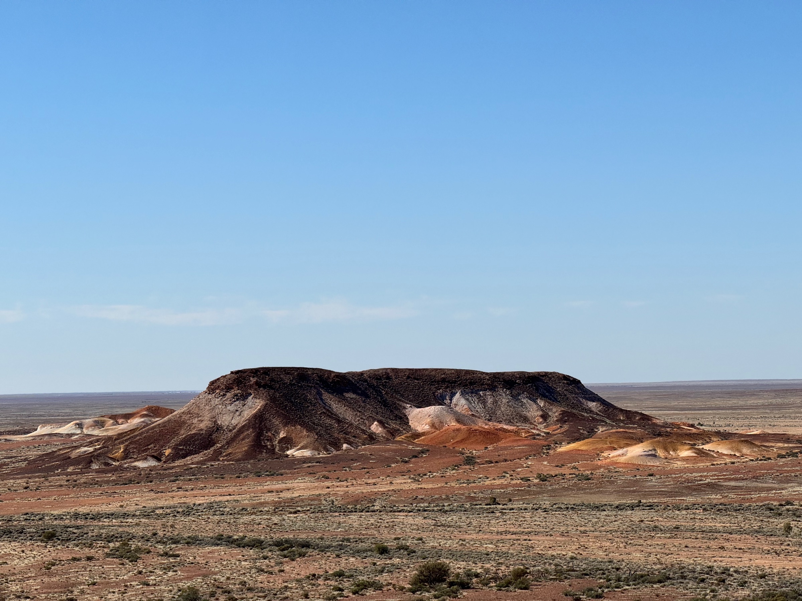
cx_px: 401
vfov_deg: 12.3
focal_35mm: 120
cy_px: 300
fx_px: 2780
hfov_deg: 16.4
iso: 50
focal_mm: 15.66
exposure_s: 1/2817
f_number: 2.8
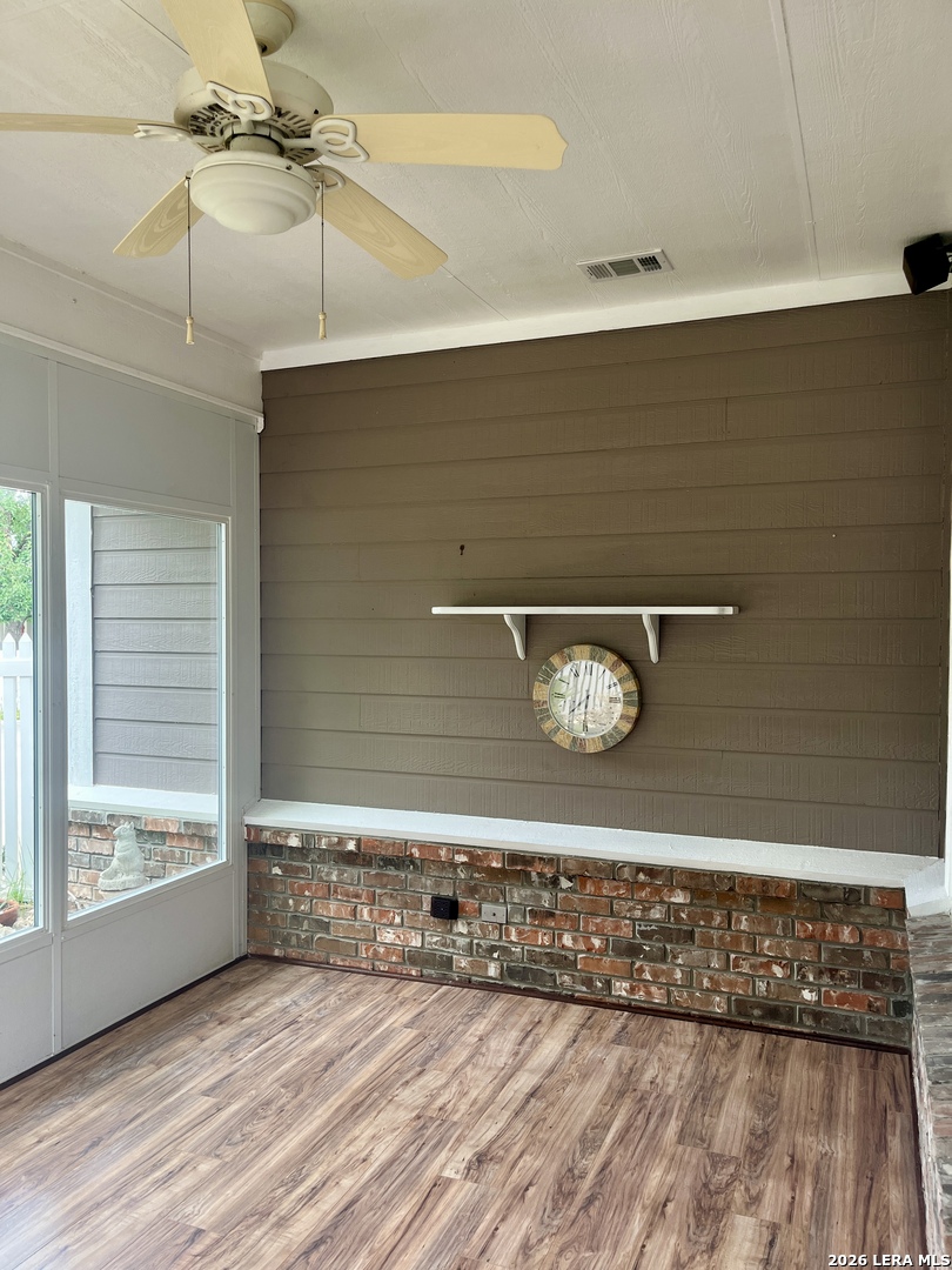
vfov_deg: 67.3
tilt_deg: -1.7
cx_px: 476
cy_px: 635
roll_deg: +0.2
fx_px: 953
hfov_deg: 53.1
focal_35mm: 26
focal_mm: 5.1
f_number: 1.6
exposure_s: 1/121
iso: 80
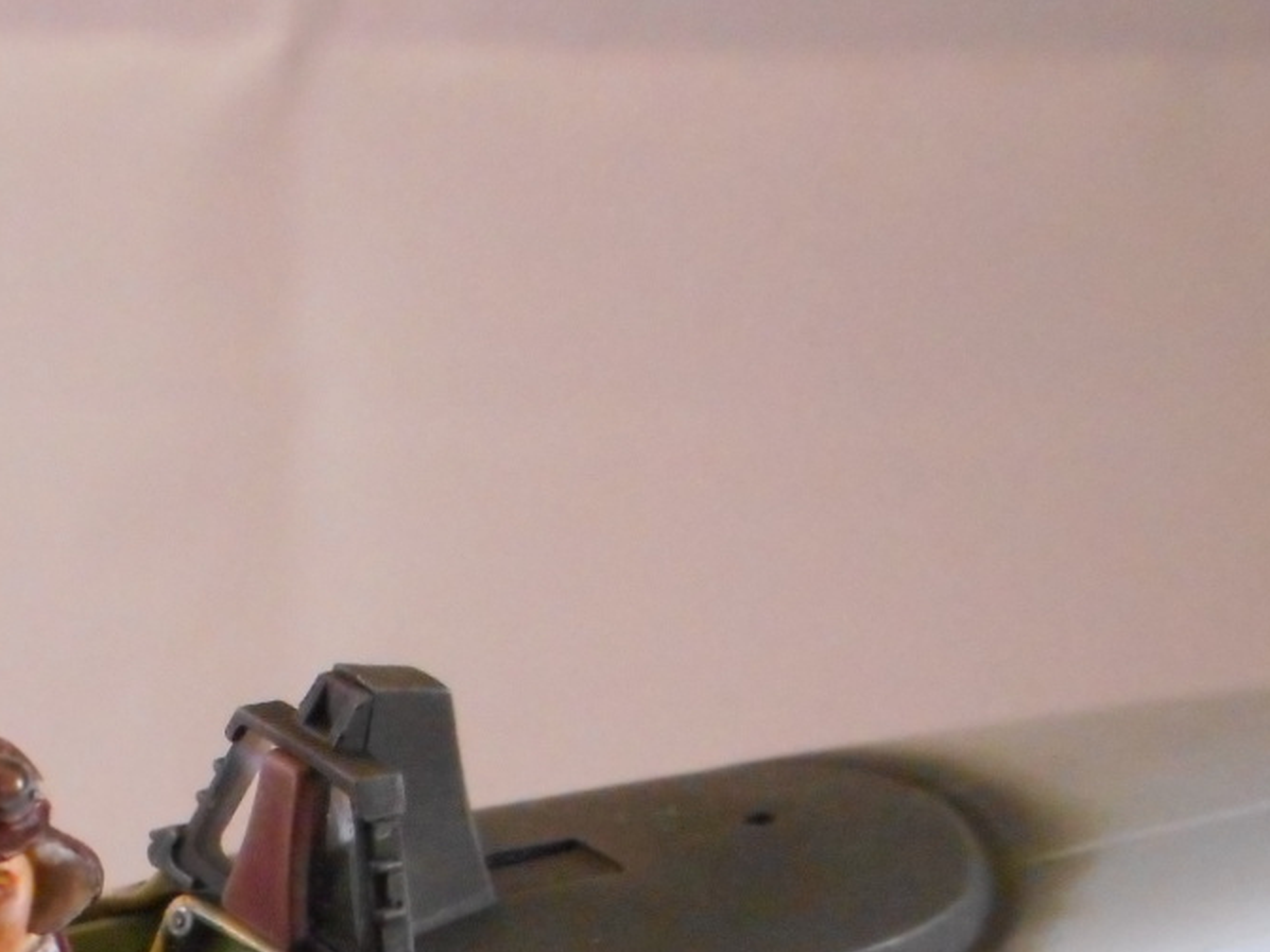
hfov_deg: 23.0
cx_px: -36
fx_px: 2972
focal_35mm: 81
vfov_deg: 17.7
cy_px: 997
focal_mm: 6
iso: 800
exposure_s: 1/40
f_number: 4.2
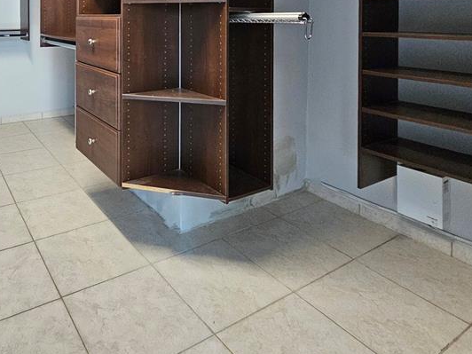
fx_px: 341
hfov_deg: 65.9
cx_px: 130
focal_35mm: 25
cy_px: 22
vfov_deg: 48.0
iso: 640
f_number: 2.2
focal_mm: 2.2
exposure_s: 1/24
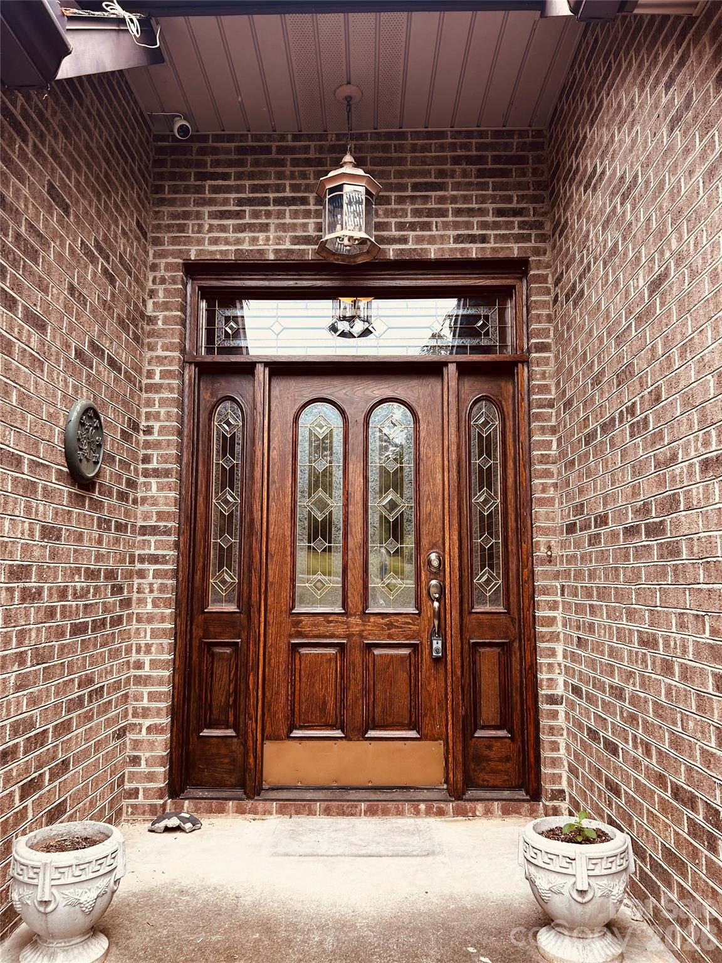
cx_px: 361
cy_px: 482
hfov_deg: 53.1
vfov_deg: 67.3
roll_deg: +0.2
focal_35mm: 26
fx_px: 723
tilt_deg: +7.1
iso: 32
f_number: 1.5
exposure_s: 1/136
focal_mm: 5.7
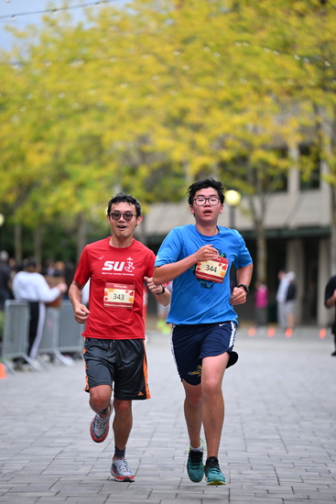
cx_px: 168
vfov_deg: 12.4
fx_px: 2308
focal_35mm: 165
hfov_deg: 8.3
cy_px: 252
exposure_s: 1/2000
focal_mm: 165
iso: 640
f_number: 2.8
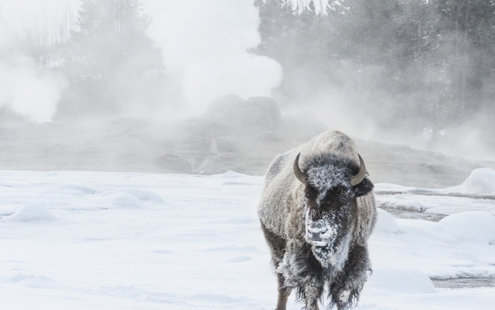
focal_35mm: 460
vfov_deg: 2.9
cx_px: 248
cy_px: 30
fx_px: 6207
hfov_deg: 4.6
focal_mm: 200
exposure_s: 1/500
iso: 500
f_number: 11
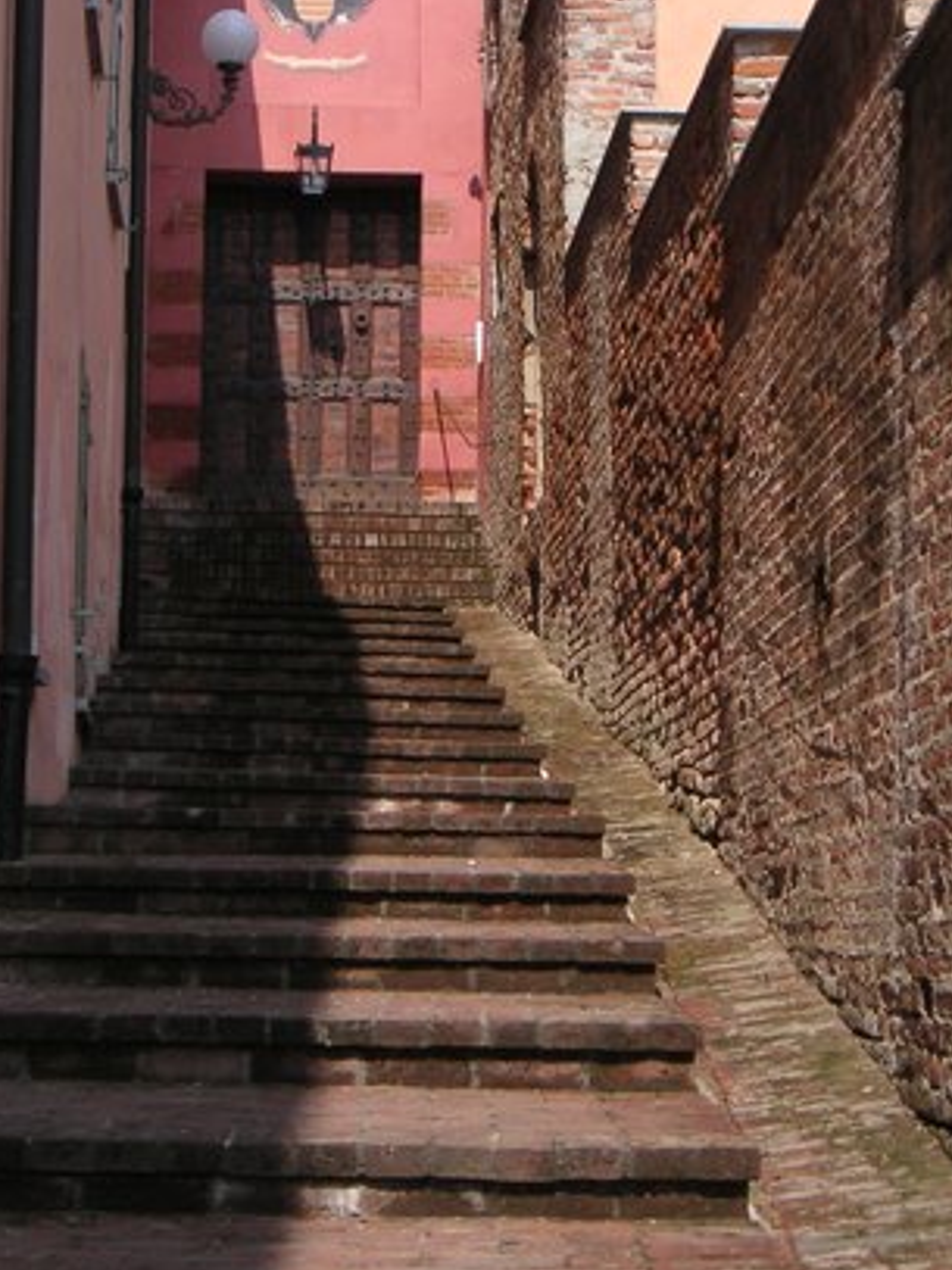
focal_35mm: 77
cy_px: 649
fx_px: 2825
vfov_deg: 25.3
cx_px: 462
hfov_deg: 19.1
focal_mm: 7.3
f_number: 2.9
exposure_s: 1/750
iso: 50
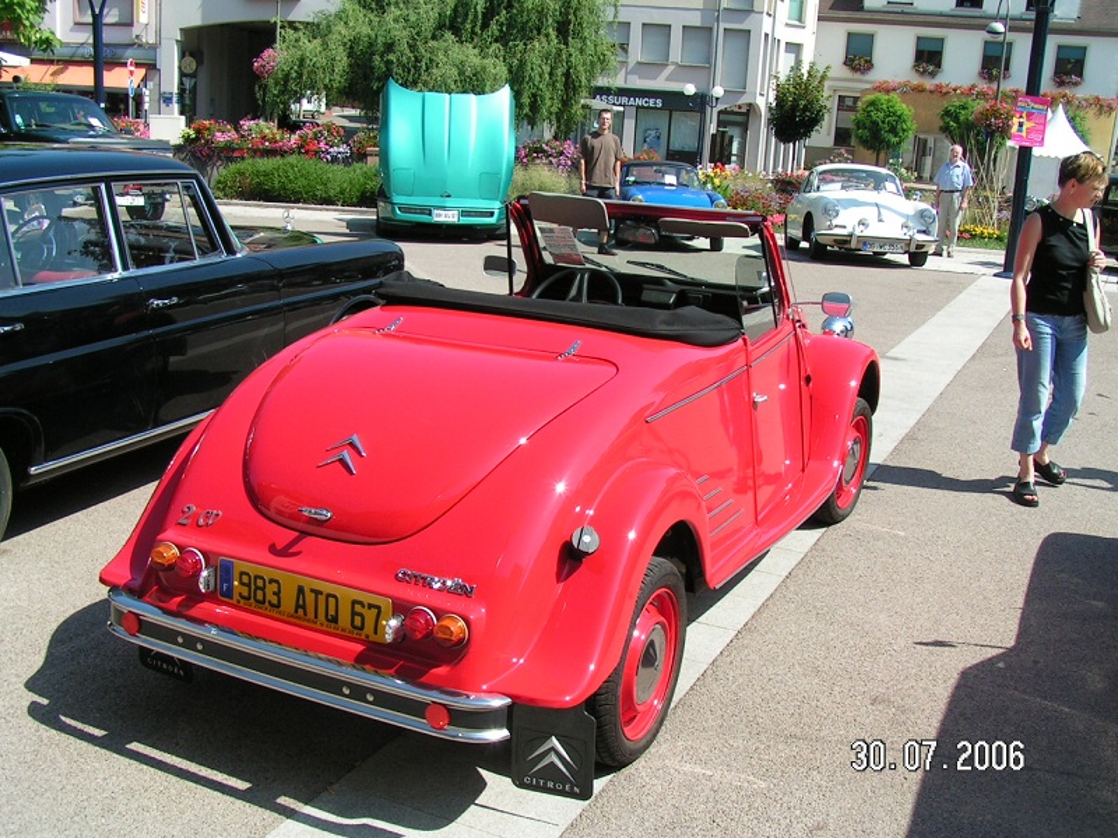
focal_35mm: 38
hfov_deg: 49.0
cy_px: 419
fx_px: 1227
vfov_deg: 37.7
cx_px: 559
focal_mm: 5.8
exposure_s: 1/250
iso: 50
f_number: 5.6
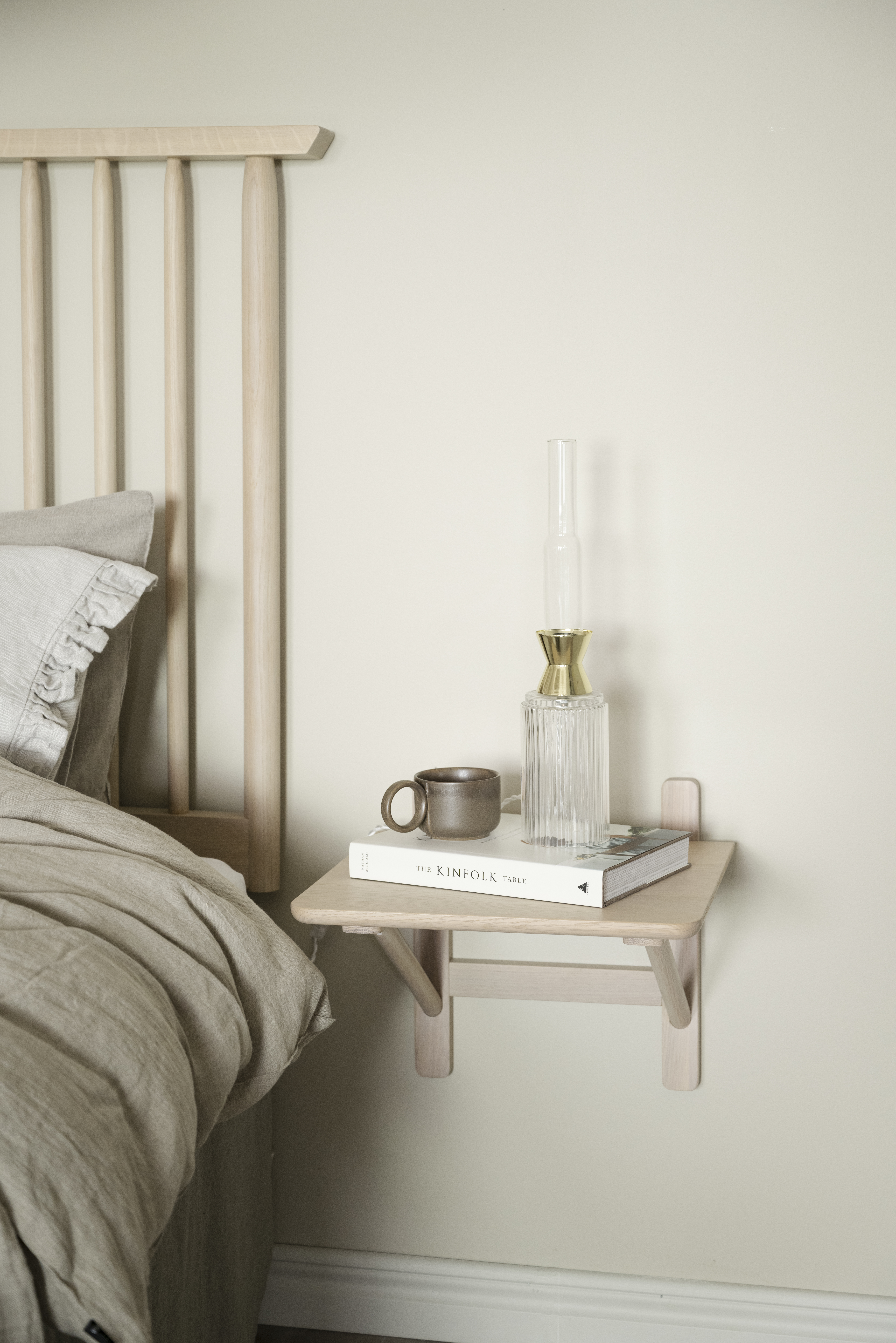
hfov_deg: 23.8
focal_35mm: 57
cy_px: 672
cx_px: 448
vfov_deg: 35.1
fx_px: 2128
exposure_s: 1/30
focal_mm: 57
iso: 500
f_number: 4
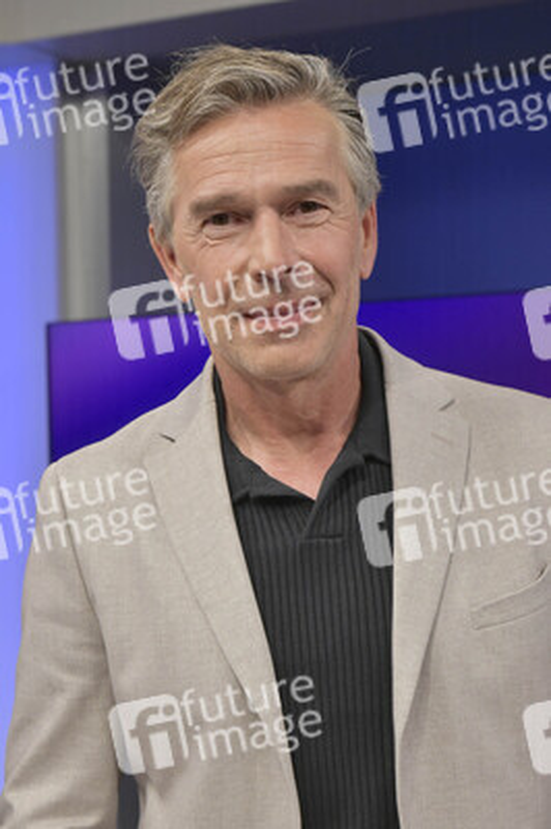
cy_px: 414
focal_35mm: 60
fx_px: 1380
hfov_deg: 22.6
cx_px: 276
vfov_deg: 33.4
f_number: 6.3
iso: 2500
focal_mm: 60
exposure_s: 1/200
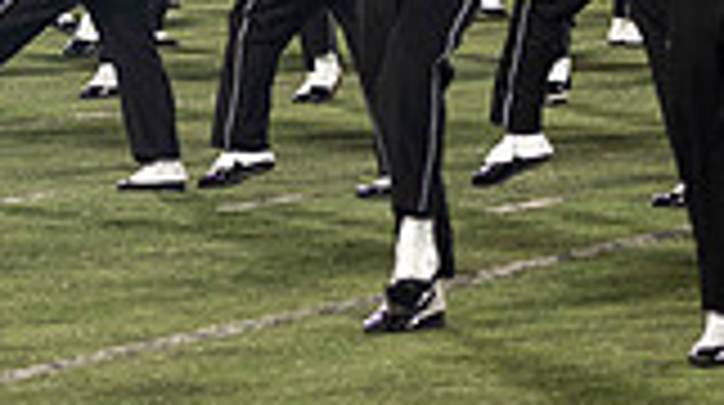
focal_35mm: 340
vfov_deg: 3.5
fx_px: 6517
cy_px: -148
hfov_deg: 6.3
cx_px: -432
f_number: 2.8
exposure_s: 1/500
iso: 1000
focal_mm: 90
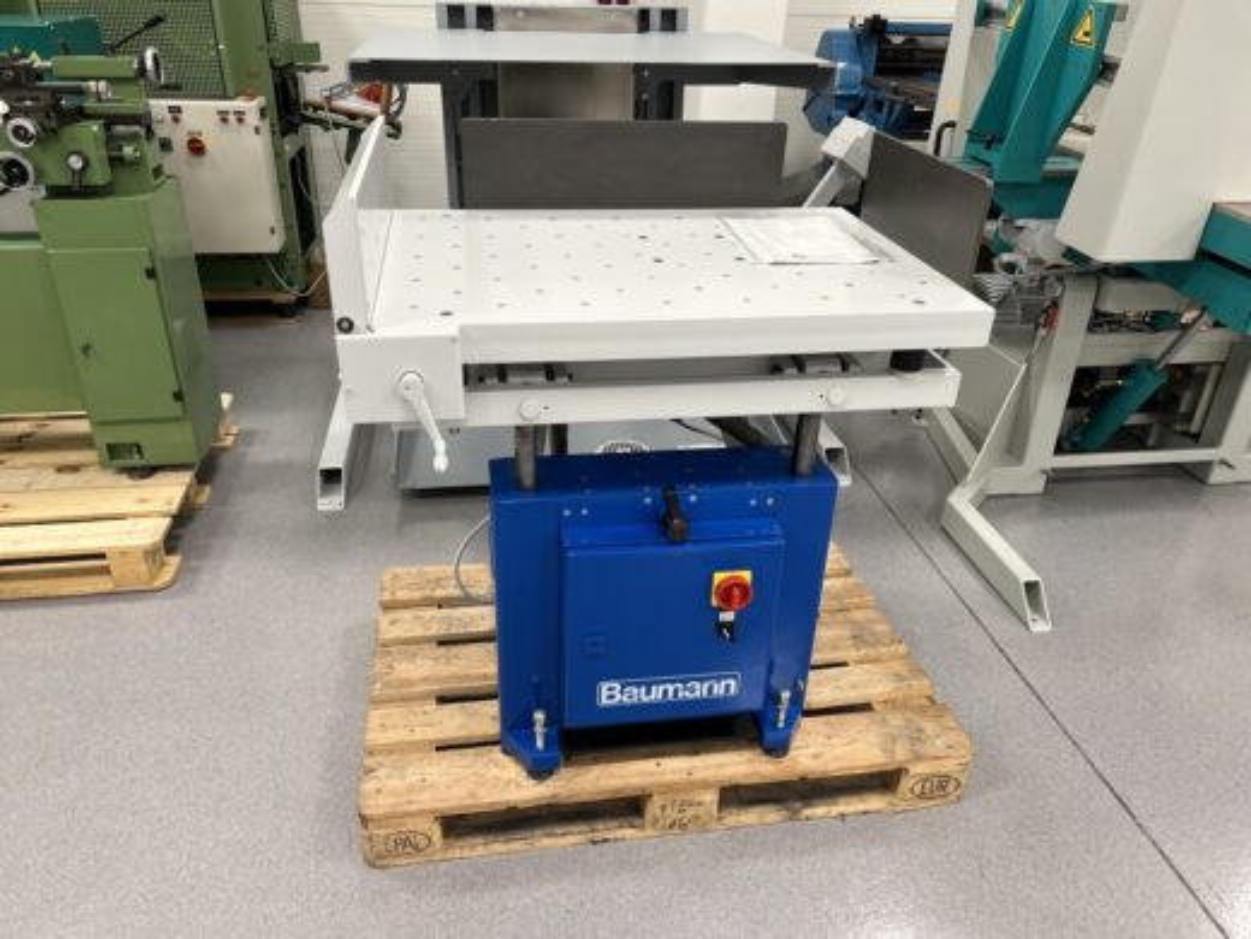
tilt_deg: -27.1
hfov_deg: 67.3
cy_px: 470
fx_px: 940
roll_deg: -0.9
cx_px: 626
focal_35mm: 26
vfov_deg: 53.1
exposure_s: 1/121
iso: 125
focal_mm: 5.7
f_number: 1.5
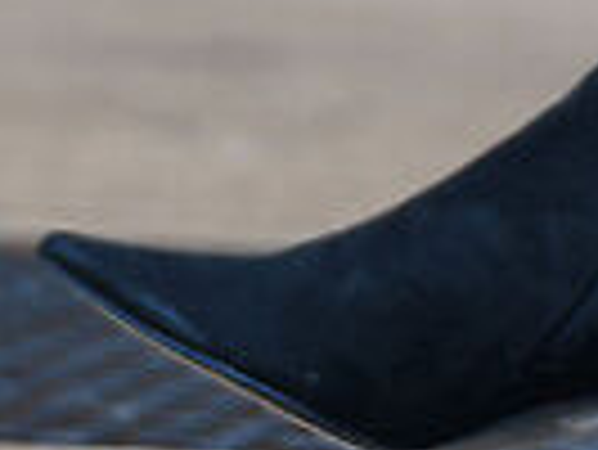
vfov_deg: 1.3
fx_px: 20196
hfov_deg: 1.7
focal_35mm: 1168
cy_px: -1062
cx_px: 1506
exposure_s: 1/125
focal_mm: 135
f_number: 2.8
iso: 125
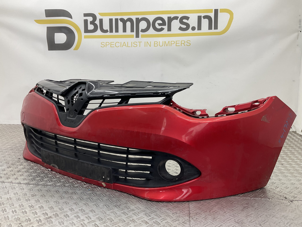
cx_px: 151
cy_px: 114
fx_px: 253
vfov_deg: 48.2
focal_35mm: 29
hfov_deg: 61.7
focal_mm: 3
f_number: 1.8
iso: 32
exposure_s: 1/120
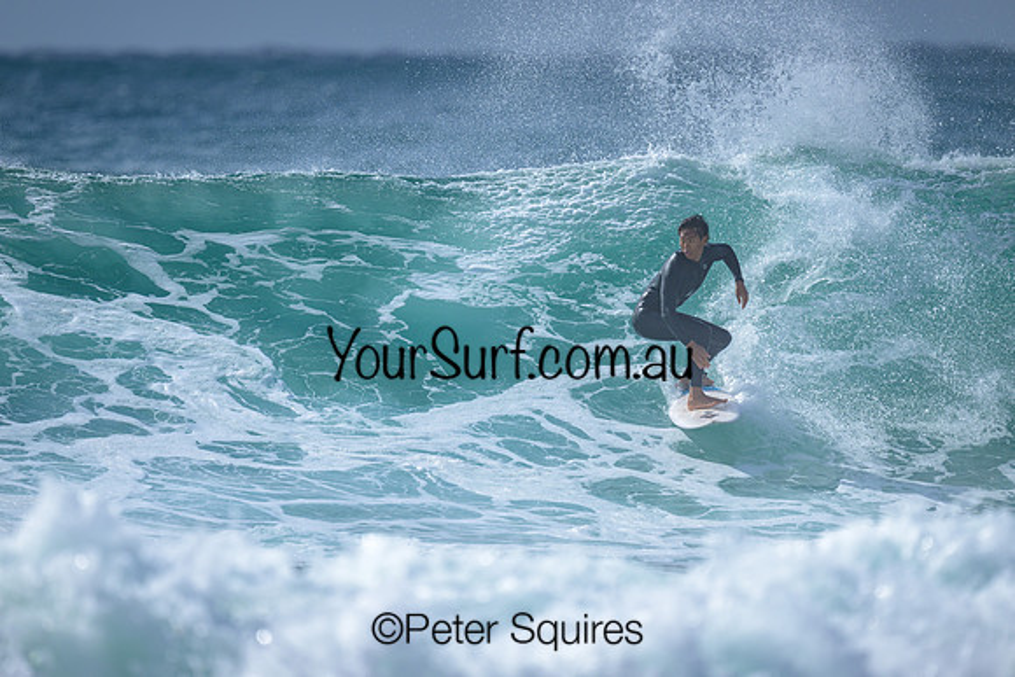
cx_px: 508
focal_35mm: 822
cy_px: 338
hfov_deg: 2.5
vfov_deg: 1.7
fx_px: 23194
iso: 180
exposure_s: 1/2000
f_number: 6.3
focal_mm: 800
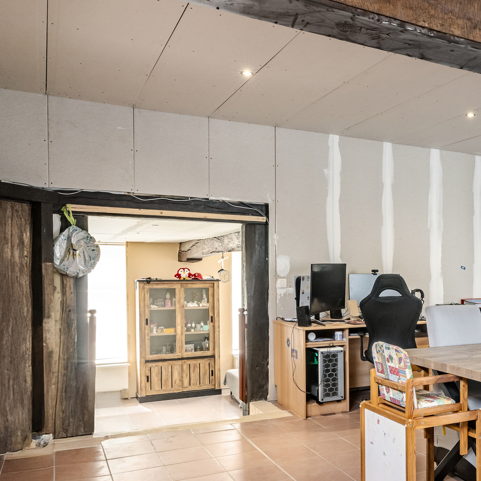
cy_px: 306
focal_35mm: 37
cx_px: 403
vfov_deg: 44.5
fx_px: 582
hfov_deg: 42.3
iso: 800
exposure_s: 1/40
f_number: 11
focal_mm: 17
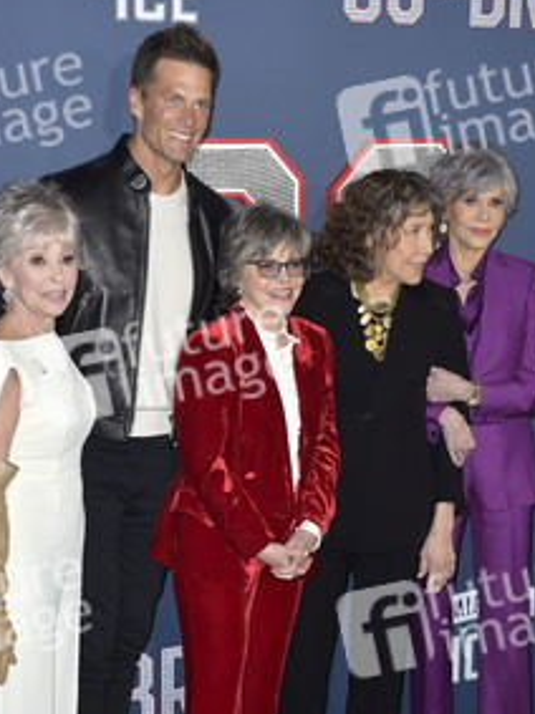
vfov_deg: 28.3
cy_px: 492
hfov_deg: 21.6
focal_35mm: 68
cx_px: 238
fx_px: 1402
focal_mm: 50
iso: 500
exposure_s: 1/250
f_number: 6.3
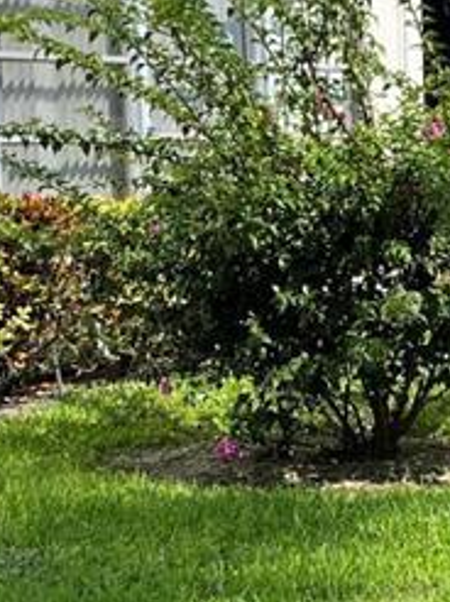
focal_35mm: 127
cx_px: 320
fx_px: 2205
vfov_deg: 15.5
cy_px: 330
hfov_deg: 11.6
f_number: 1.6
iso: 50
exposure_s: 1/3049
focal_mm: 5.1
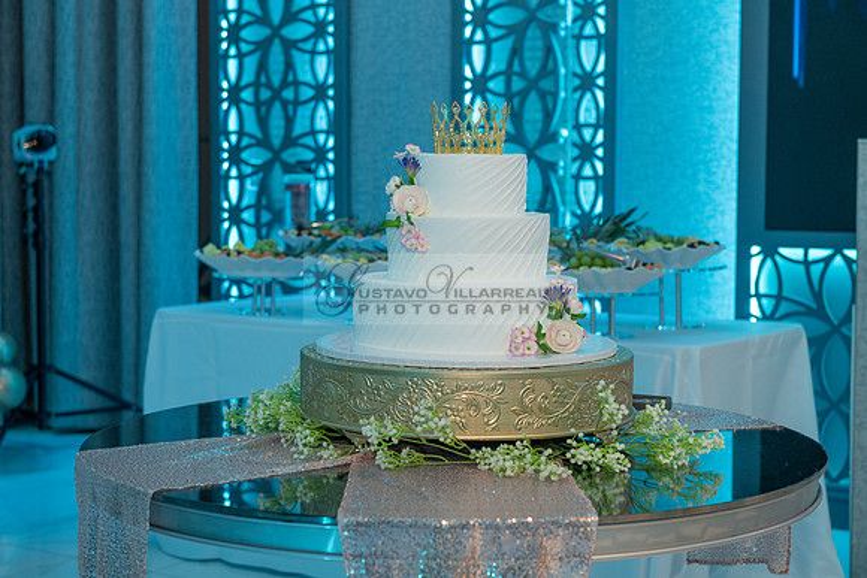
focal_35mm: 70
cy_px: 289
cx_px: 434
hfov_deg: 28.8
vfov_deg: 19.5
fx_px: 1686
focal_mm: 70
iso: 1600
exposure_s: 1/125
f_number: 5
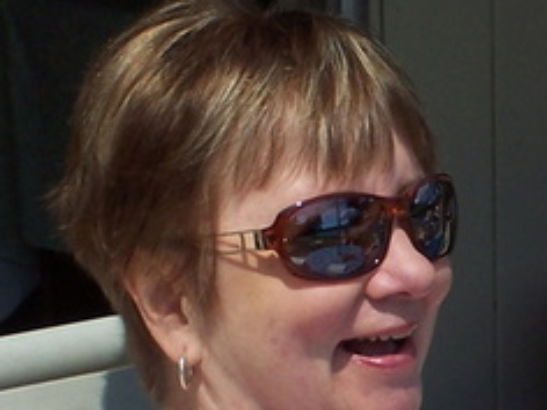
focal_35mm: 316
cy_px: 359
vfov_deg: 4.7
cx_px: 906
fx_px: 4993
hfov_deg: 6.2
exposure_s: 1/350
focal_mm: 15.6
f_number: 4.5
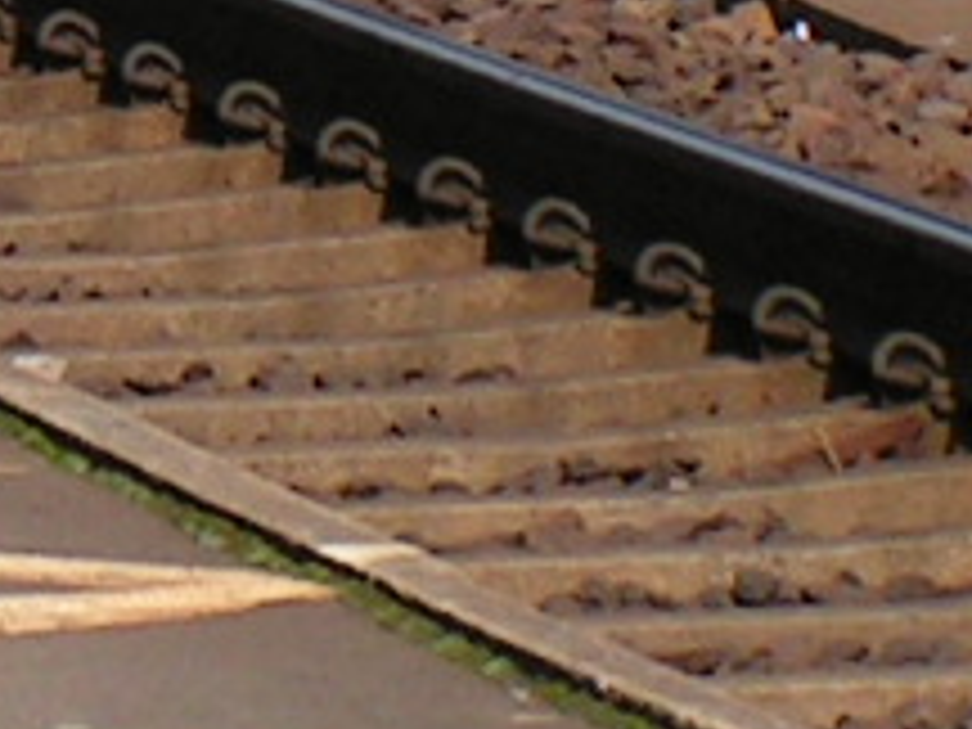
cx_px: -1544
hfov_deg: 2.4
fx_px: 23053
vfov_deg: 1.8
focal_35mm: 821
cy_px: -1876
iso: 50
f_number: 3.5
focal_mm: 18.5
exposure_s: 1/1000
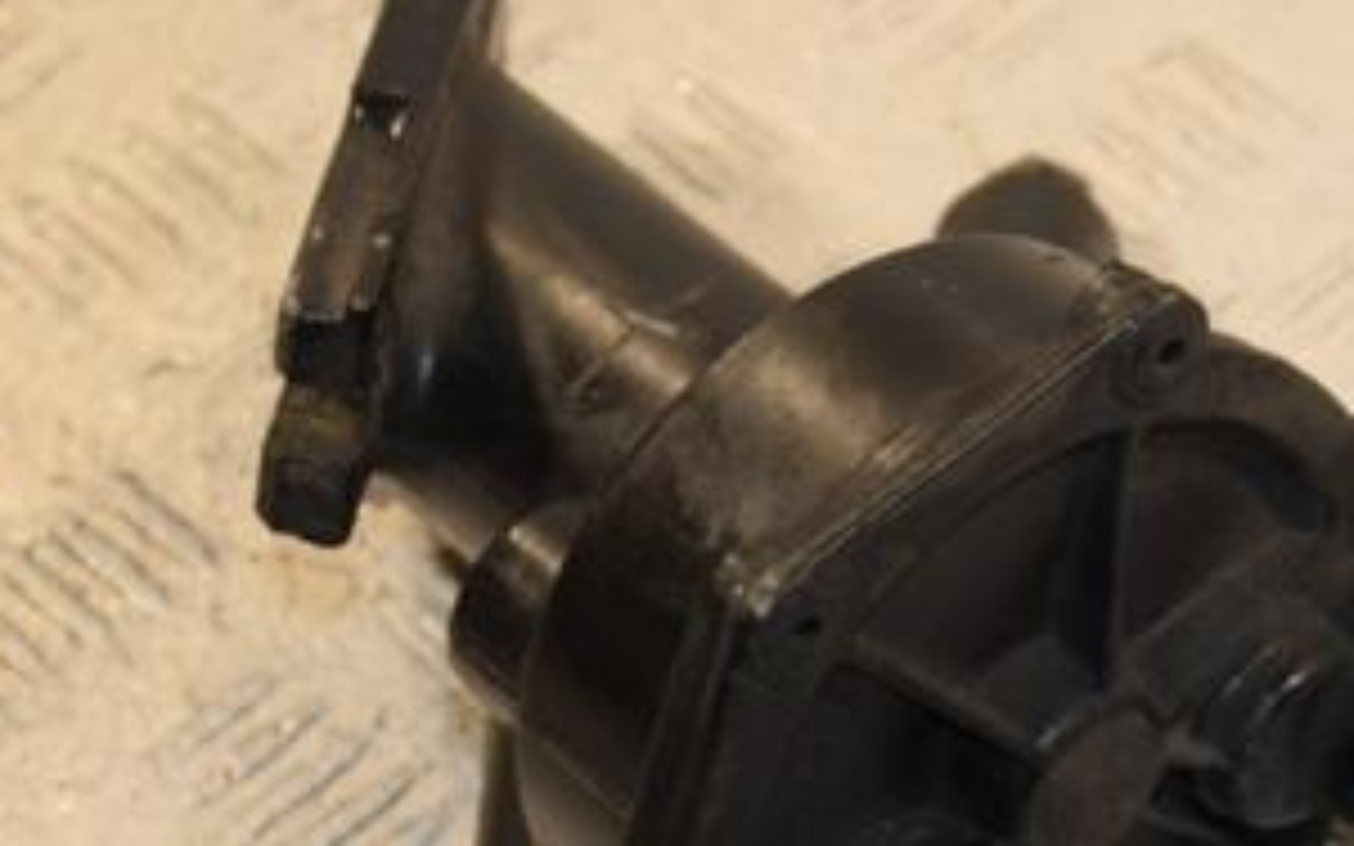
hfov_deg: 11.1
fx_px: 6973
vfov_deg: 6.9
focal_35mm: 189
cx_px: 868
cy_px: 670
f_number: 5.6
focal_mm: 62
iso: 800
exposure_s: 1/200
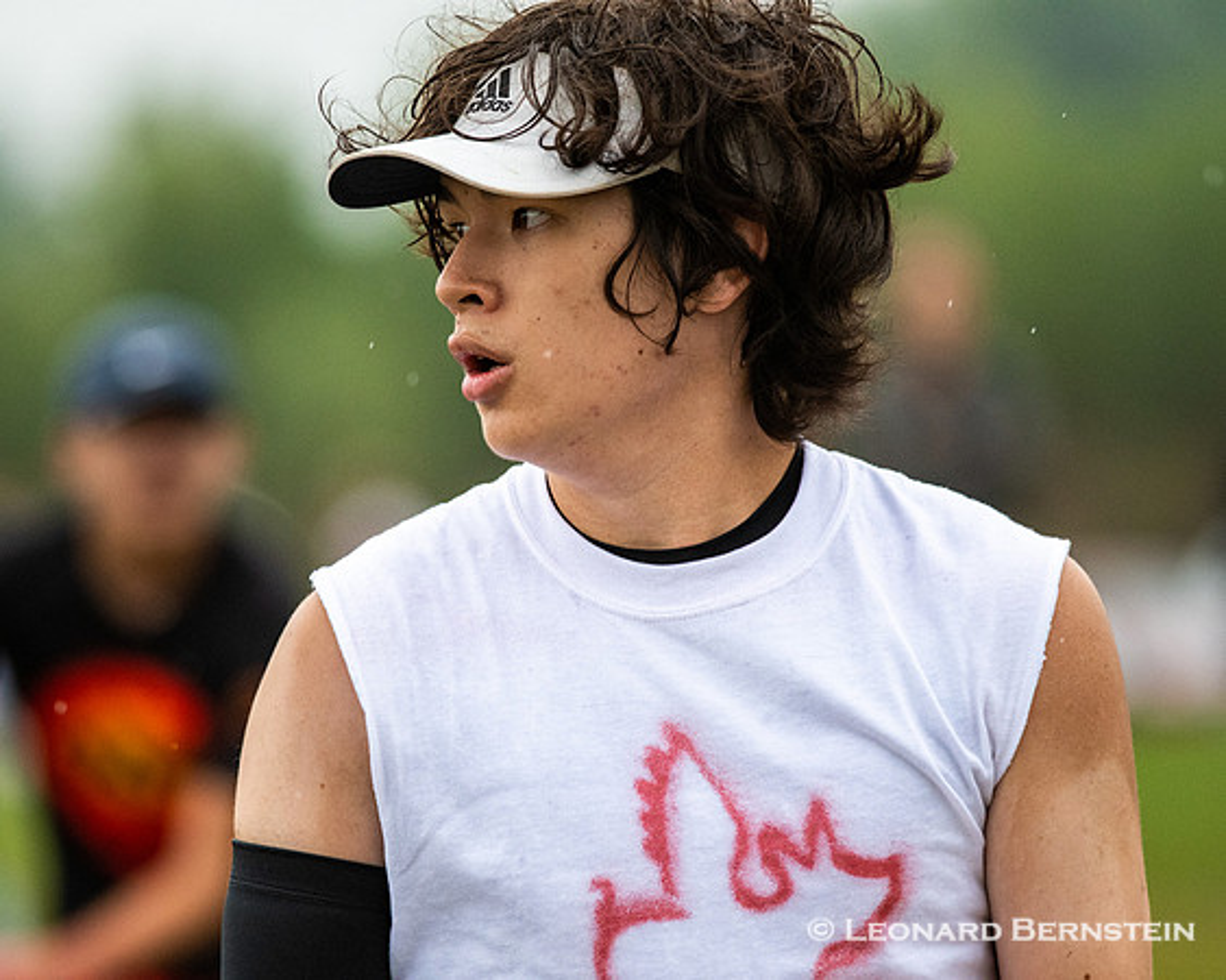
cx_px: 550
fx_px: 18383
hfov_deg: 3.8
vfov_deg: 3.1
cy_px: 490
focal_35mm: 507
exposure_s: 1/2000
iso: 1600
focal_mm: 300
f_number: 4
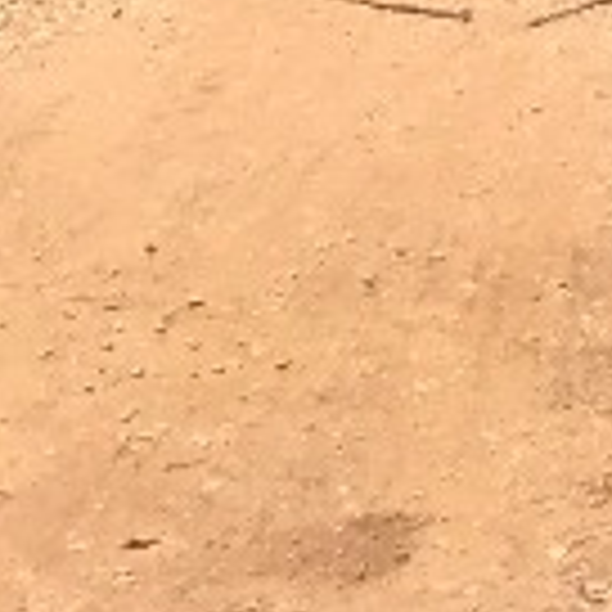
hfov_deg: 6.4
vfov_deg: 5.7
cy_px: -1728
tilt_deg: +5.5
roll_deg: -0.3
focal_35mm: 271
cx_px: 860
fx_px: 5421
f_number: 2.2
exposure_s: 1/1261
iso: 25
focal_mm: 4.15
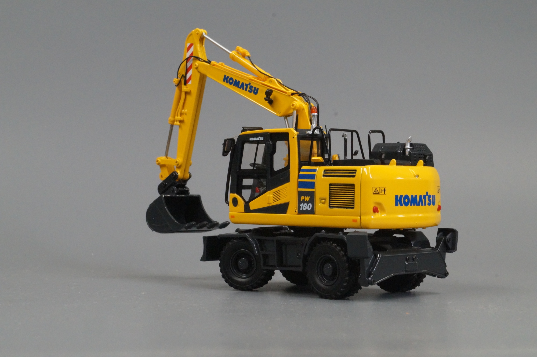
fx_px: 1006
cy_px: 178
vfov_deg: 20.1
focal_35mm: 68
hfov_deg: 29.9
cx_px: 268
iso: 3200
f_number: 20
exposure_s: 1/20
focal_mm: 45
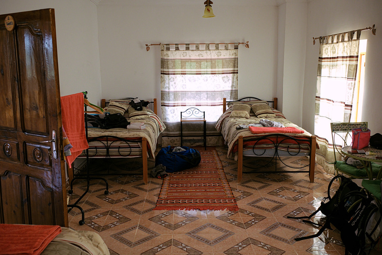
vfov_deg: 37.9
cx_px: 191
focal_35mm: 35
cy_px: 128
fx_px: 372
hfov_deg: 54.4
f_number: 4
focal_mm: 23
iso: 1600
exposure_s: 1/26
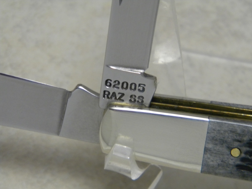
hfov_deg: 10.8
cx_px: 126
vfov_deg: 8.1
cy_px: 94
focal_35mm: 183
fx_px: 1332
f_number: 5.2
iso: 400
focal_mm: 33.1
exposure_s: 1/22.2
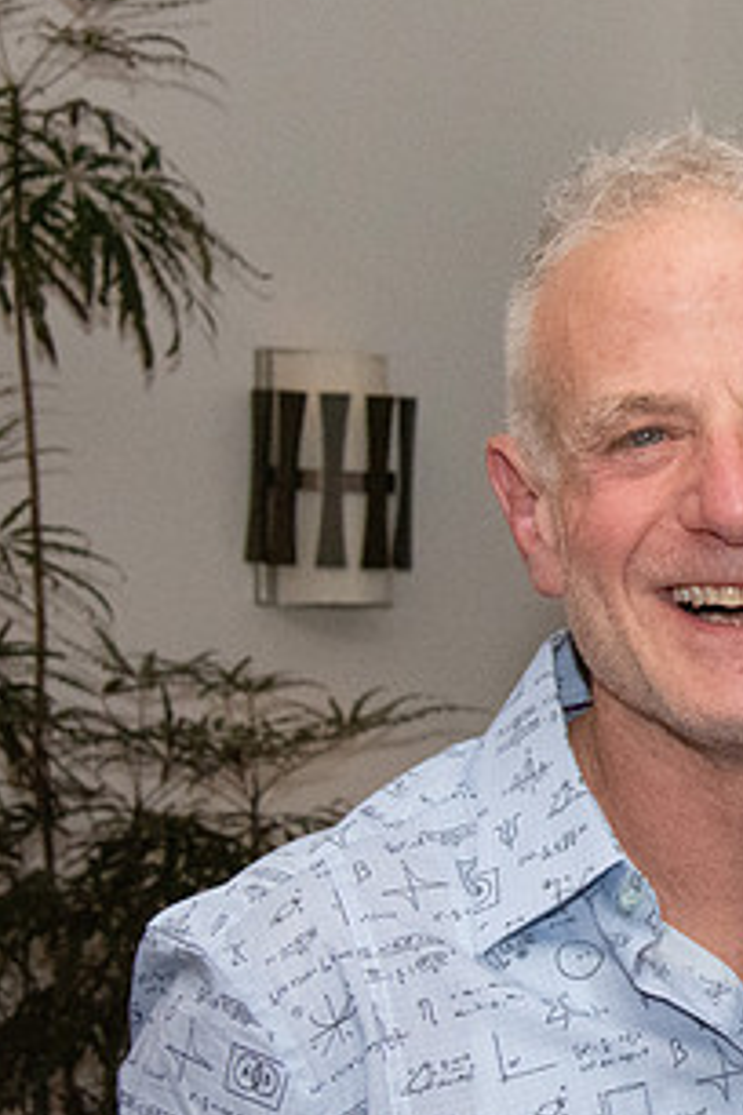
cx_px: 925
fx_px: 5232
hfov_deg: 8.0
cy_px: 546
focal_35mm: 169
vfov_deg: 12.2
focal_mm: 52
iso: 5000
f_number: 11
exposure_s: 1/160
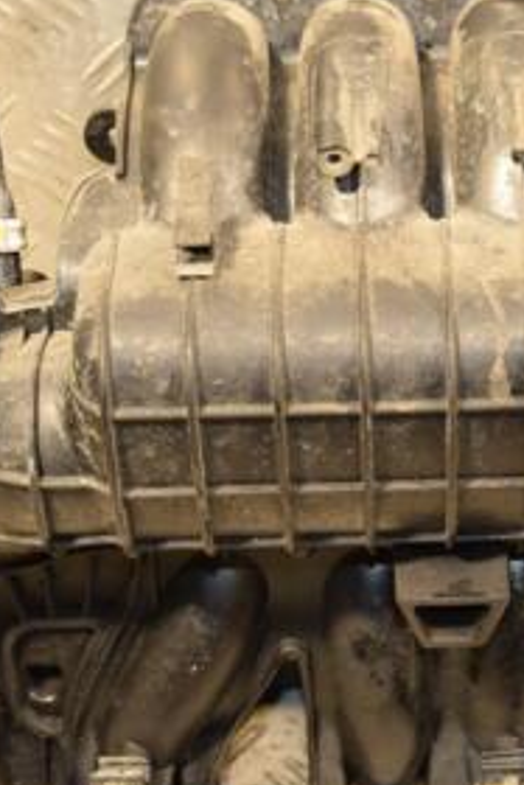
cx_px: 404
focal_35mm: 90
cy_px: 401
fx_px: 1962
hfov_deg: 15.1
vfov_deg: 22.6
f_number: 5
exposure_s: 1/100
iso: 800
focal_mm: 28
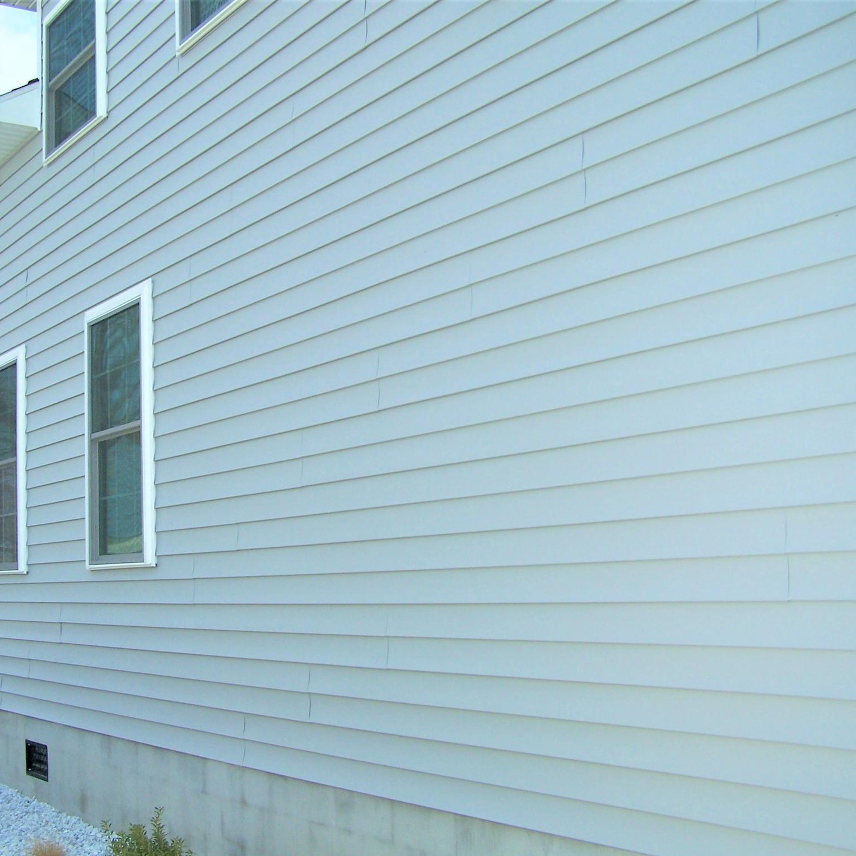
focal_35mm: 45
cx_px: 289
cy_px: 430
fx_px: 1259
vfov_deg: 37.6
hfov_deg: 37.2
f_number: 4
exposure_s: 1/750
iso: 80
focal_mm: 6.3
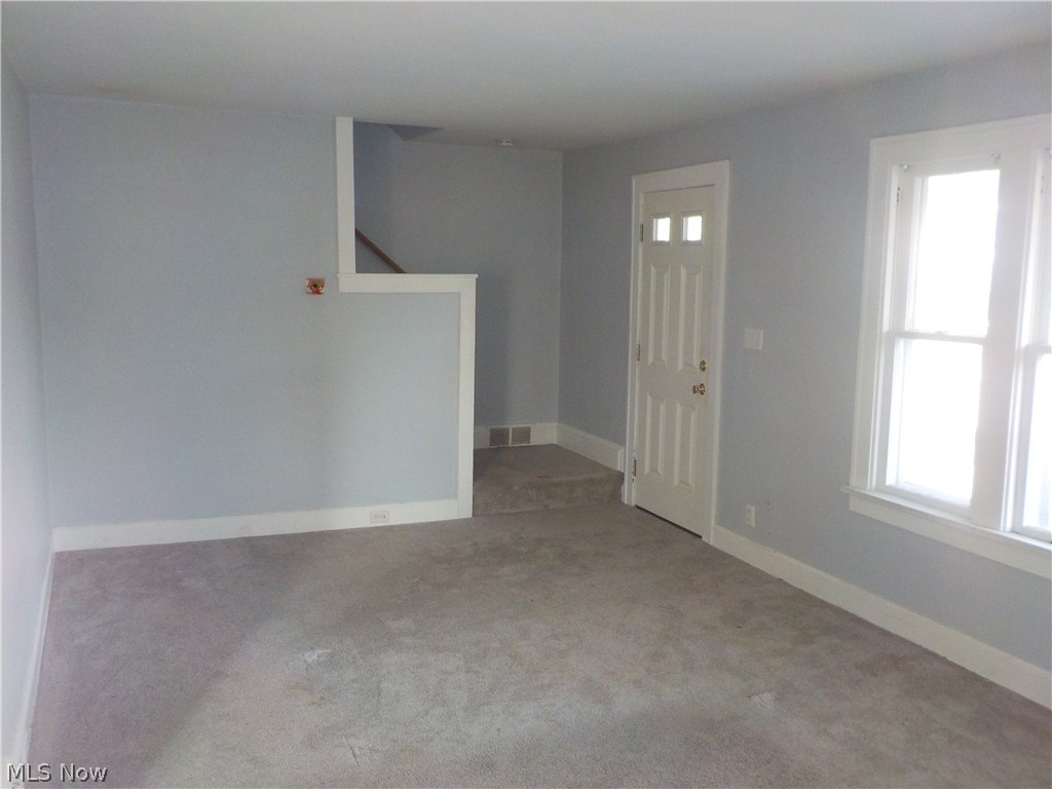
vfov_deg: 46.8
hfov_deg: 60.0
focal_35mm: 30
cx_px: 526
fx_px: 912
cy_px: 394
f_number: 3.3
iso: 280
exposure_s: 1/30
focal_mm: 4.1
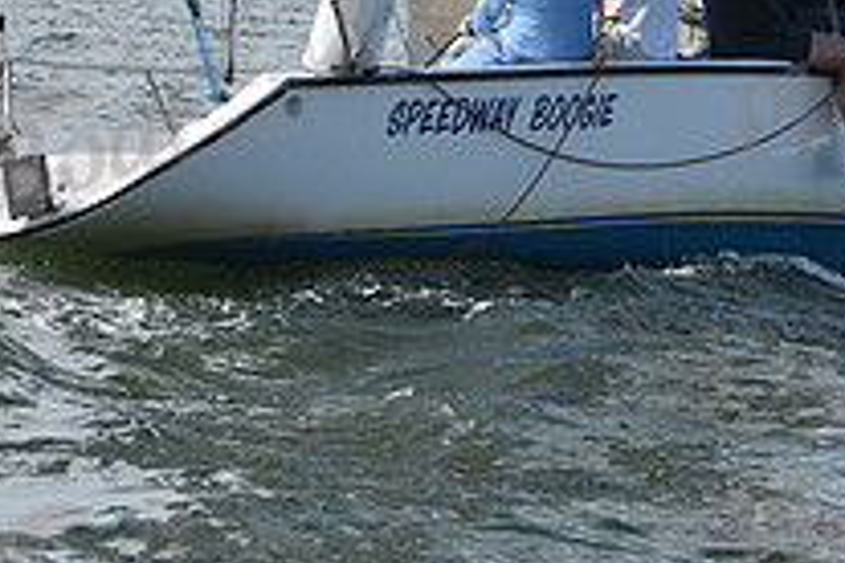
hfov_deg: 7.5
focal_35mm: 275
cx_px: 523
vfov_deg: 5.0
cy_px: -96
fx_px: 6454
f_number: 9
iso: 320
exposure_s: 1/1000
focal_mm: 98
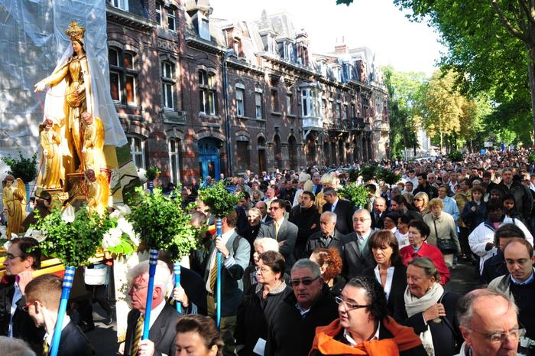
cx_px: 268
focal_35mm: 36
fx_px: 534
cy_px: 178
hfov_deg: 53.2
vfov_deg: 36.8
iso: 500
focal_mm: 24
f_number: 7.1
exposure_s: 1/160
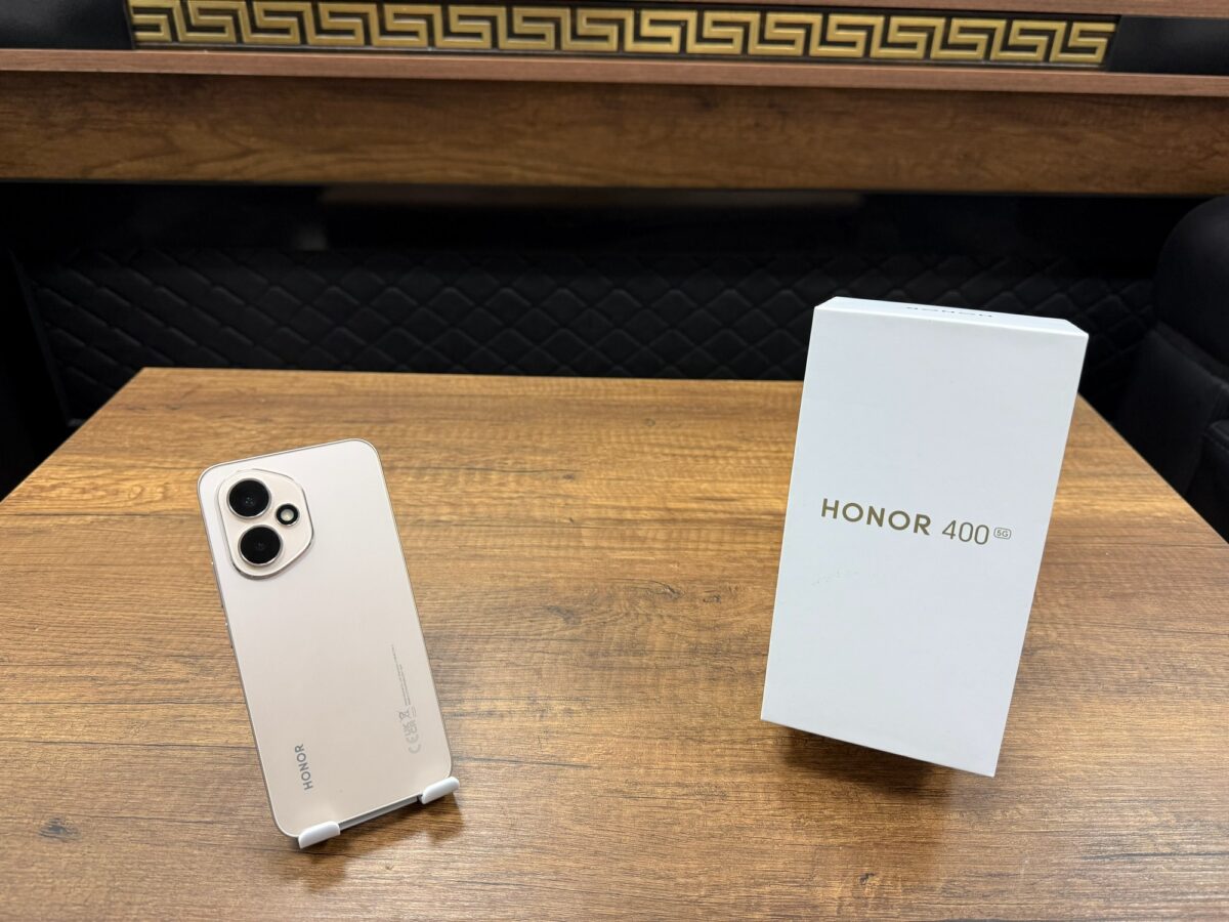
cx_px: 614
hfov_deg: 71.6
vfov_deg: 56.8
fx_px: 852
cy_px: 461
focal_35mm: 24
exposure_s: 1/50
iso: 160
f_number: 1.78
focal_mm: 6.76
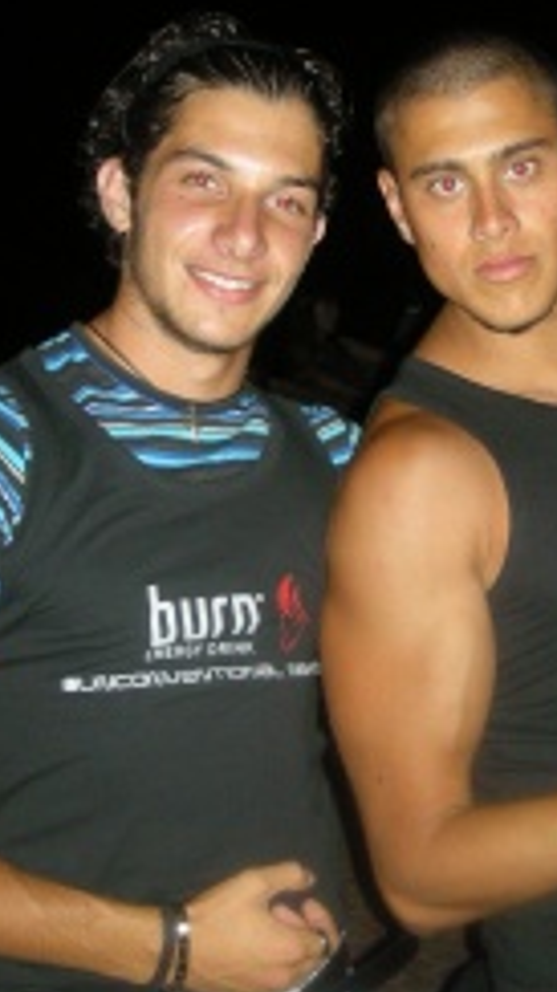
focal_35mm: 70
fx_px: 1841
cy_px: 492
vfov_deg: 30.2
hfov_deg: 17.1
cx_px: 451
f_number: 2.8
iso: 201
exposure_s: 1/60
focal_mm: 5.7
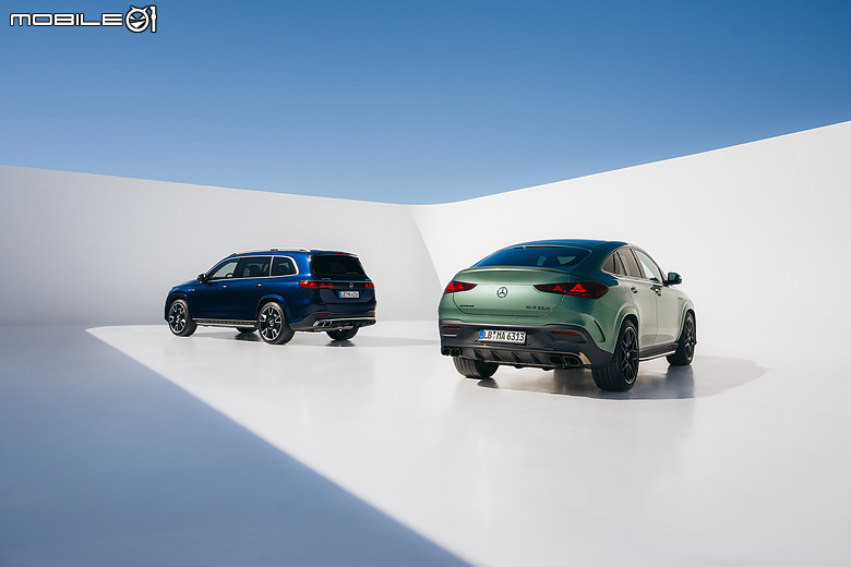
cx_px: 426
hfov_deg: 63.7
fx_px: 685
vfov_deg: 45.0
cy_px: 284
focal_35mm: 29
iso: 100
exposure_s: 1/800
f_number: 5
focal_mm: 29
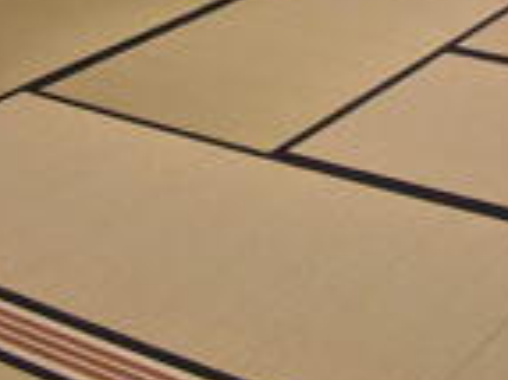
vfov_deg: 14.4
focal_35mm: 98
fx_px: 1437
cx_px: 387
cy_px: -121
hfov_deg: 19.9
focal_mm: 5.8
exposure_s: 1/16
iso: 50
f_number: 2.8
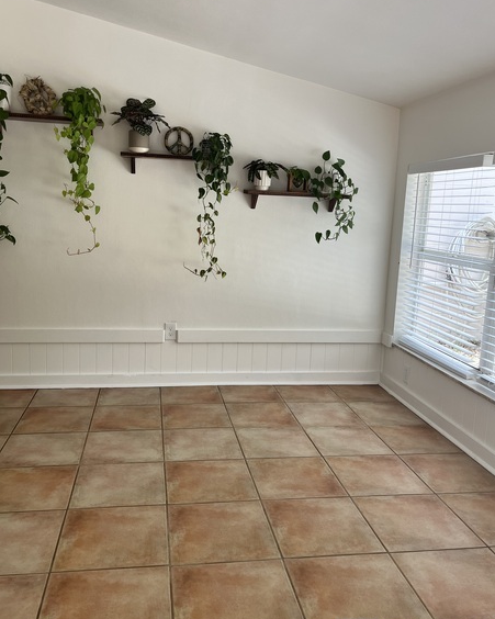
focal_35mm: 30
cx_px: 238
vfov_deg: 58.8
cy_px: 297
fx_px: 550
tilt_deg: -8.8
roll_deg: -2.2
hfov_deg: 48.5
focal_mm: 5.1
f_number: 1.6
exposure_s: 1/163
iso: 50
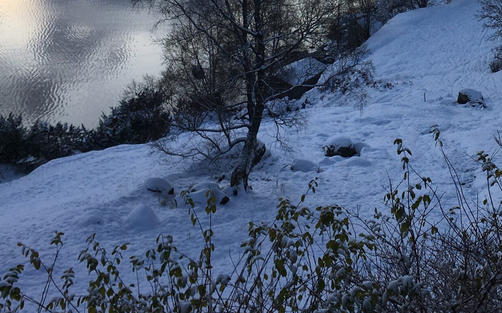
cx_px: 443
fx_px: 875
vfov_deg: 19.2
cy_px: -60
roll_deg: -1.6
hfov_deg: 30.7
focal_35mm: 64
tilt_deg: -7.7
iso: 25
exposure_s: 1/725
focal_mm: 4.15
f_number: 2.2
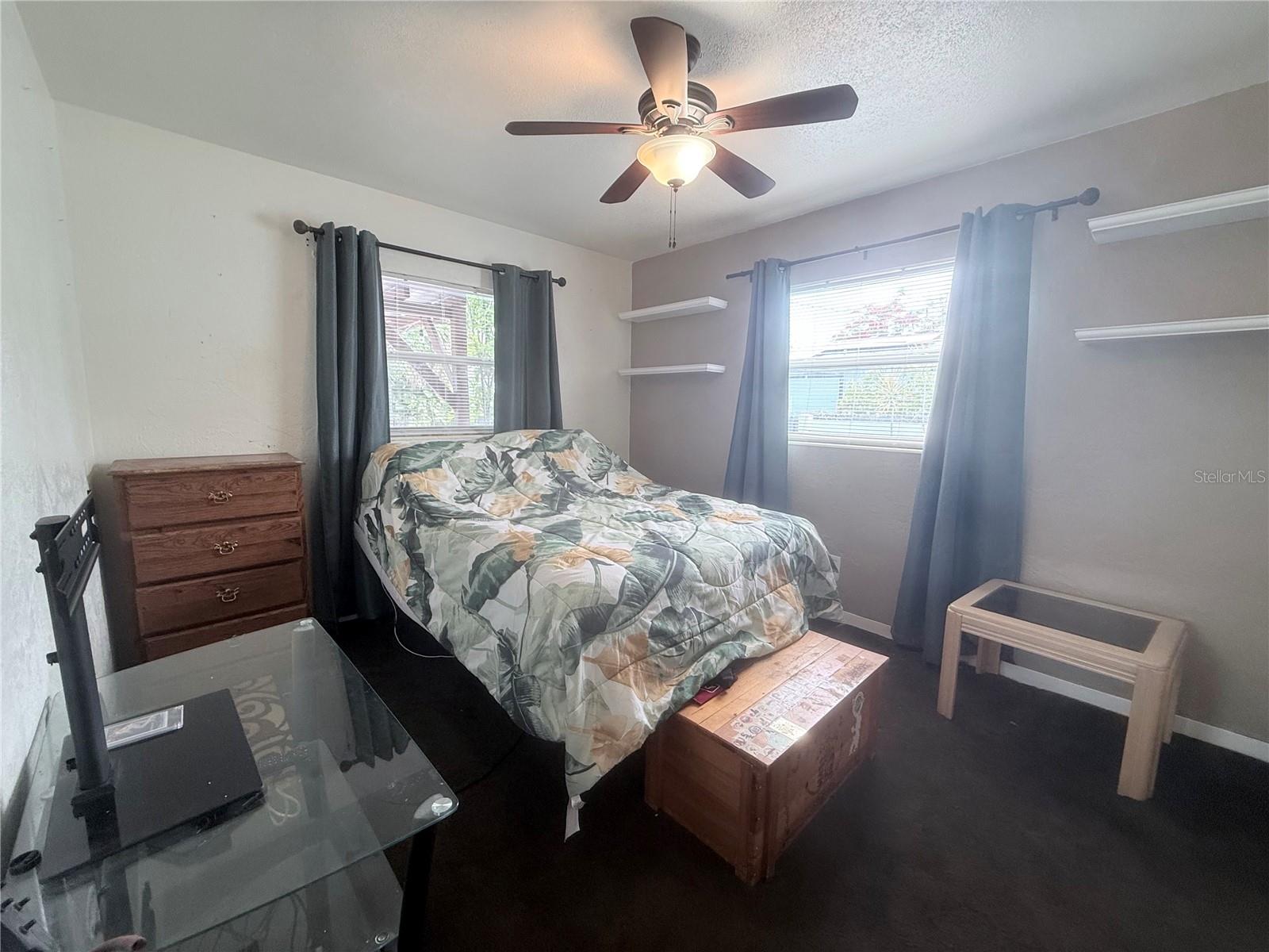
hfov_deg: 102.1
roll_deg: -1.2
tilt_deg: -8.0
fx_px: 513
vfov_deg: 85.7
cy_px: 476
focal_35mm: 14
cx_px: 634
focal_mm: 2.22
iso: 200
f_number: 2.2
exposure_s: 1/120
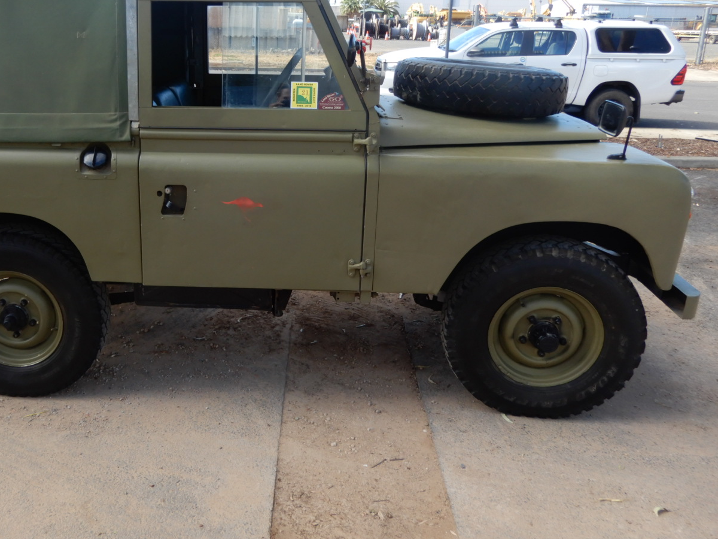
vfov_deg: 43.8
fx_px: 664
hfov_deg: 55.9
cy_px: 201
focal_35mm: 32
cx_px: 253
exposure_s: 1/200
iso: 80
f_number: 3.4
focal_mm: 4.3
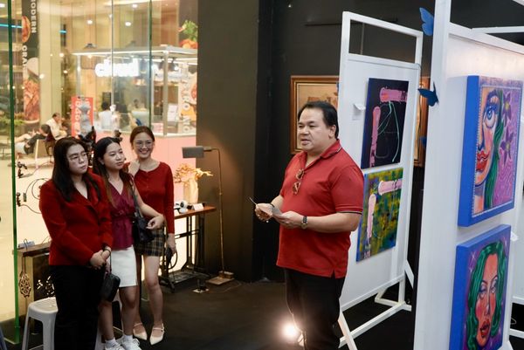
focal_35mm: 37
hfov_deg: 51.9
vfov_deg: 36.0
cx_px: 262
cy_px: 175
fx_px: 539
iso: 4000
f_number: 4
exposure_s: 1/160
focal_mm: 37
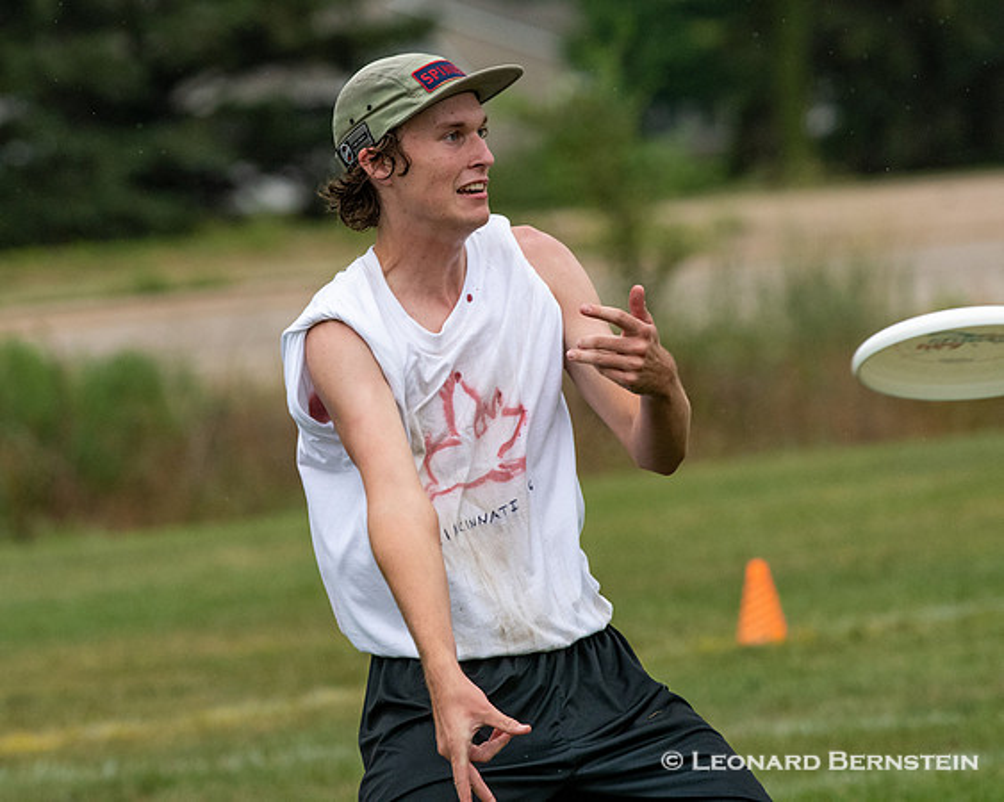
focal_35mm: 531
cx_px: 373
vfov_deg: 2.9
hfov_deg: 3.6
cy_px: 382
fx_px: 15764
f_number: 8
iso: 1600
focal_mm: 300
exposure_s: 1/1600
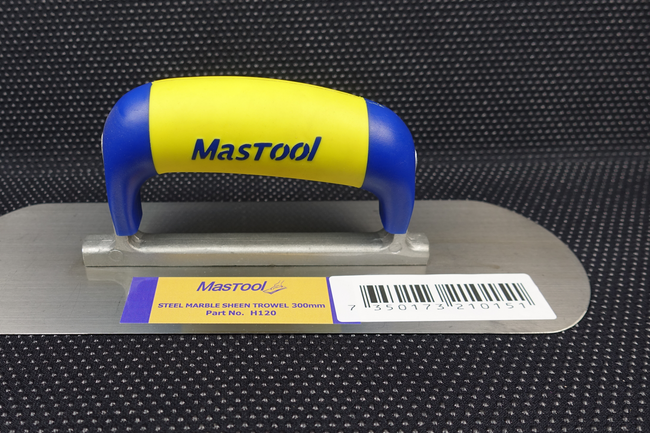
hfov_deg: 61.1
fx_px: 542
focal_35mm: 30
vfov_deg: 43.6
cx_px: 244
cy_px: 217
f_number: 2.8
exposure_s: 1/50
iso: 125
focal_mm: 8.8
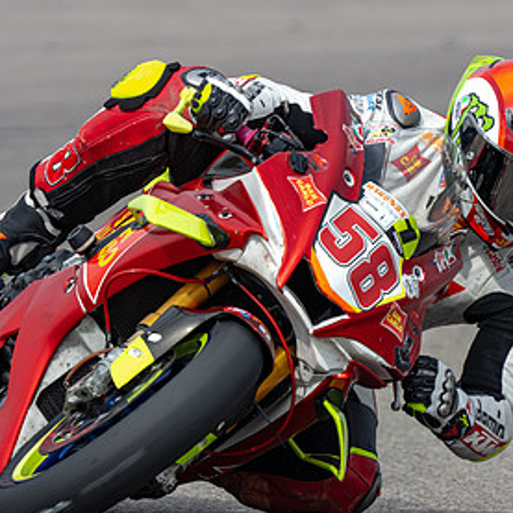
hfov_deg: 1.5
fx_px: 20254
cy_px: 363
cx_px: 228
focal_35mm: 1208
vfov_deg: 1.5
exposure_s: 1/1250
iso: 220
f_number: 6.3
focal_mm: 600
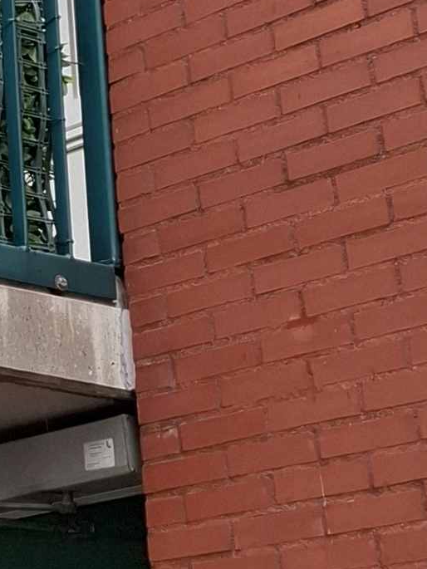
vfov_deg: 14.1
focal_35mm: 137
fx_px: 2253
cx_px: -316
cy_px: -60
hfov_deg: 10.3
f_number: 1.8
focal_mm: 5.54
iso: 50
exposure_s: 1/193
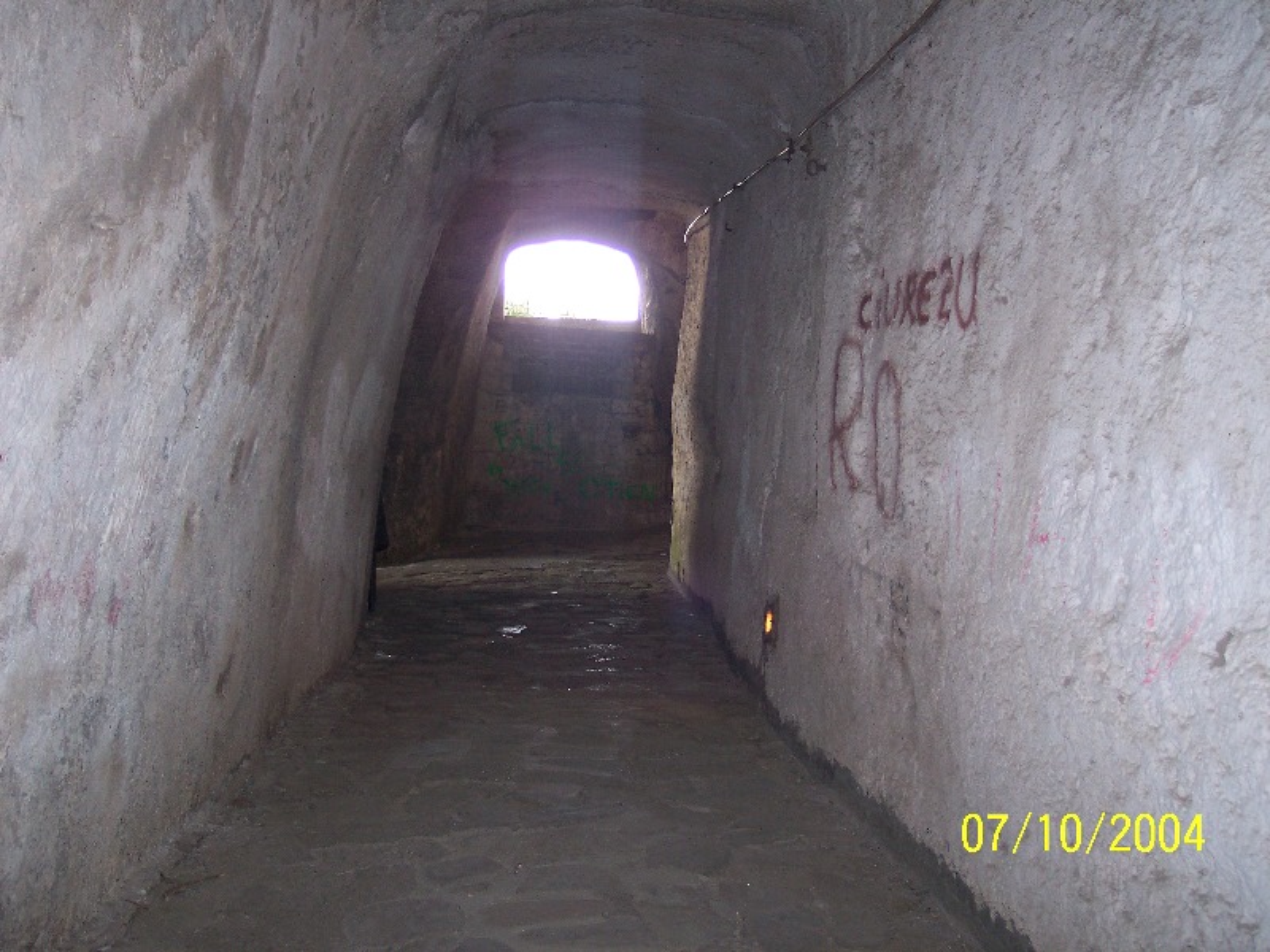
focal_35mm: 38
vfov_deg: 37.7
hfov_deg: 49.0
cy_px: 476
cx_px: 635
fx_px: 1394
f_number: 2.8
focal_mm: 8
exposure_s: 1/30
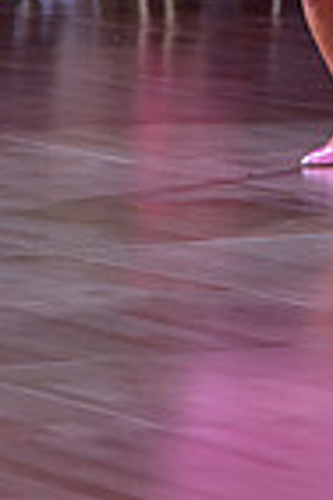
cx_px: 455
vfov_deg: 4.1
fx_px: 6868
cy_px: -184
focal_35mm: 495
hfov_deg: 2.8
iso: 1000
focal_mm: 120
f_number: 4.5
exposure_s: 1/250
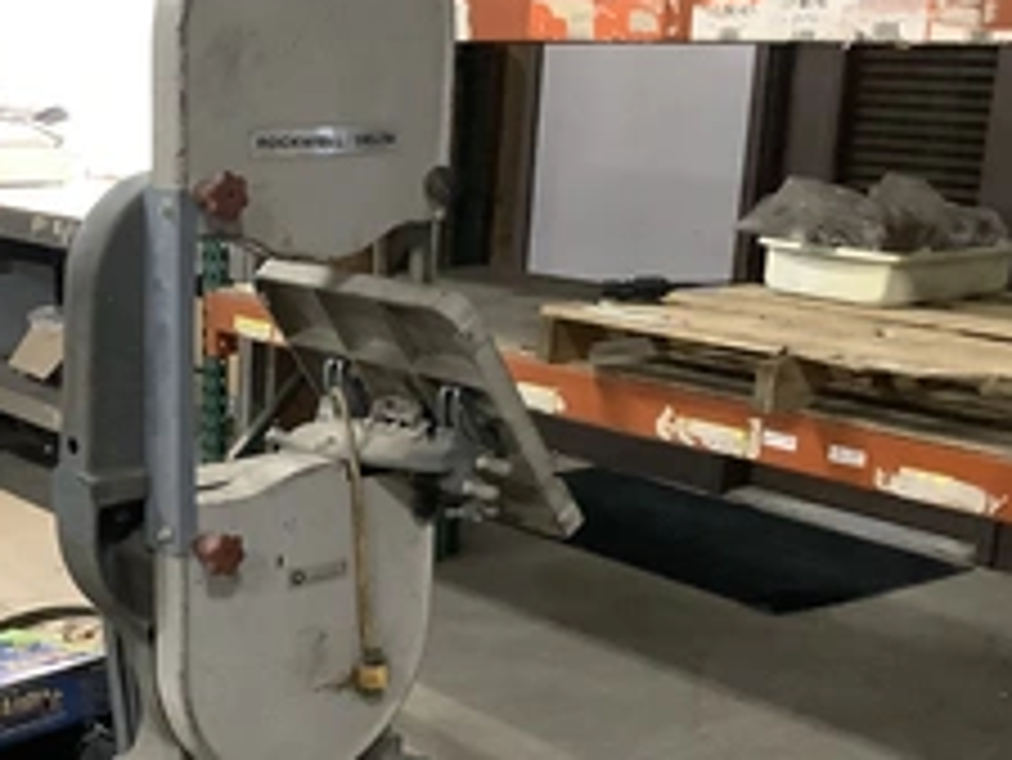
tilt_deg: -17.3
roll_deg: -0.1
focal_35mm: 55
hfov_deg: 33.8
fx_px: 1609
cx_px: 189
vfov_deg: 26.4
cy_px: 535
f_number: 2.4
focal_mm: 3.3
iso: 400
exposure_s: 1/40
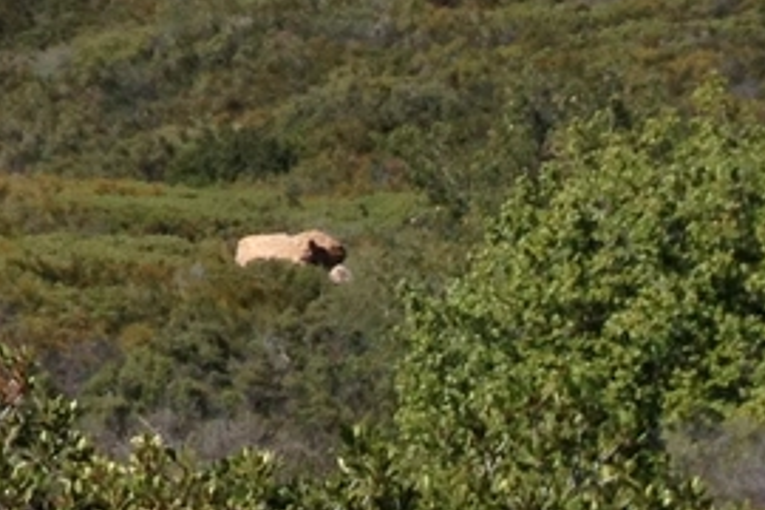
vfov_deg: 6.8
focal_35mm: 194
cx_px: -1080
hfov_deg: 9.4
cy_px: -609
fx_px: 4122
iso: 50
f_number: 2.4
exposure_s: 1/1534
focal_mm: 4.28
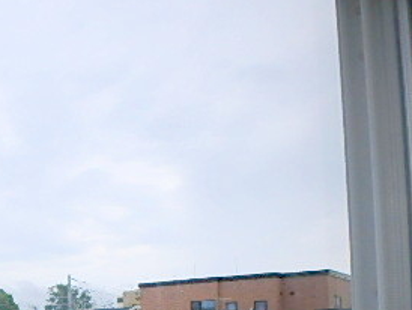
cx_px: 39
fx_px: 584
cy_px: 321
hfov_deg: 36.4
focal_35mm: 49
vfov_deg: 27.7
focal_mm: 3.7
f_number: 3.5
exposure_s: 1/1000
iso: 125
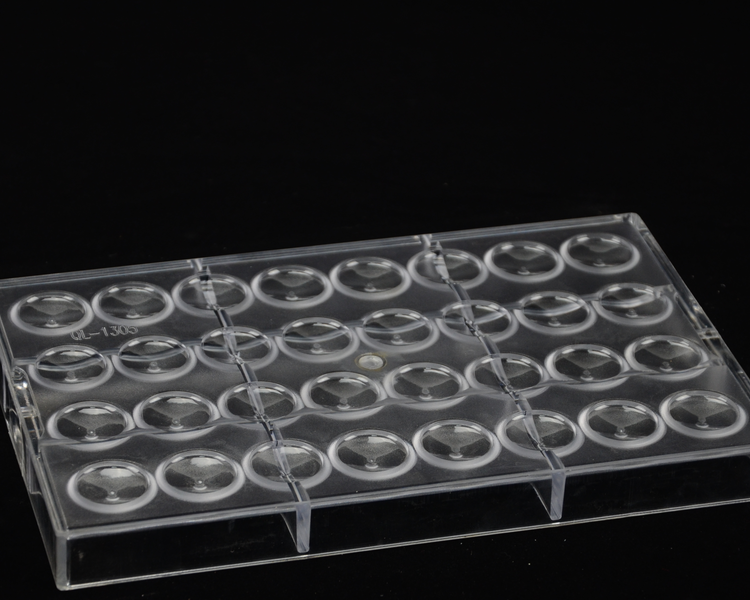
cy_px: 350
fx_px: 3152
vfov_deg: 10.9
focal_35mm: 142
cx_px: 363
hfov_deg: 13.6
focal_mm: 70
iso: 400
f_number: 5.6
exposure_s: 1/60
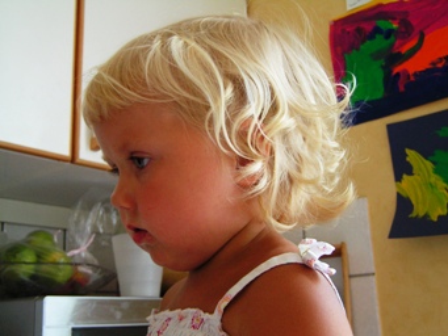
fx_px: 544
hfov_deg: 44.8
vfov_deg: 34.4
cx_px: 224
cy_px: 168
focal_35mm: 42
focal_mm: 7.1
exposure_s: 1/50
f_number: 2.8
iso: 125
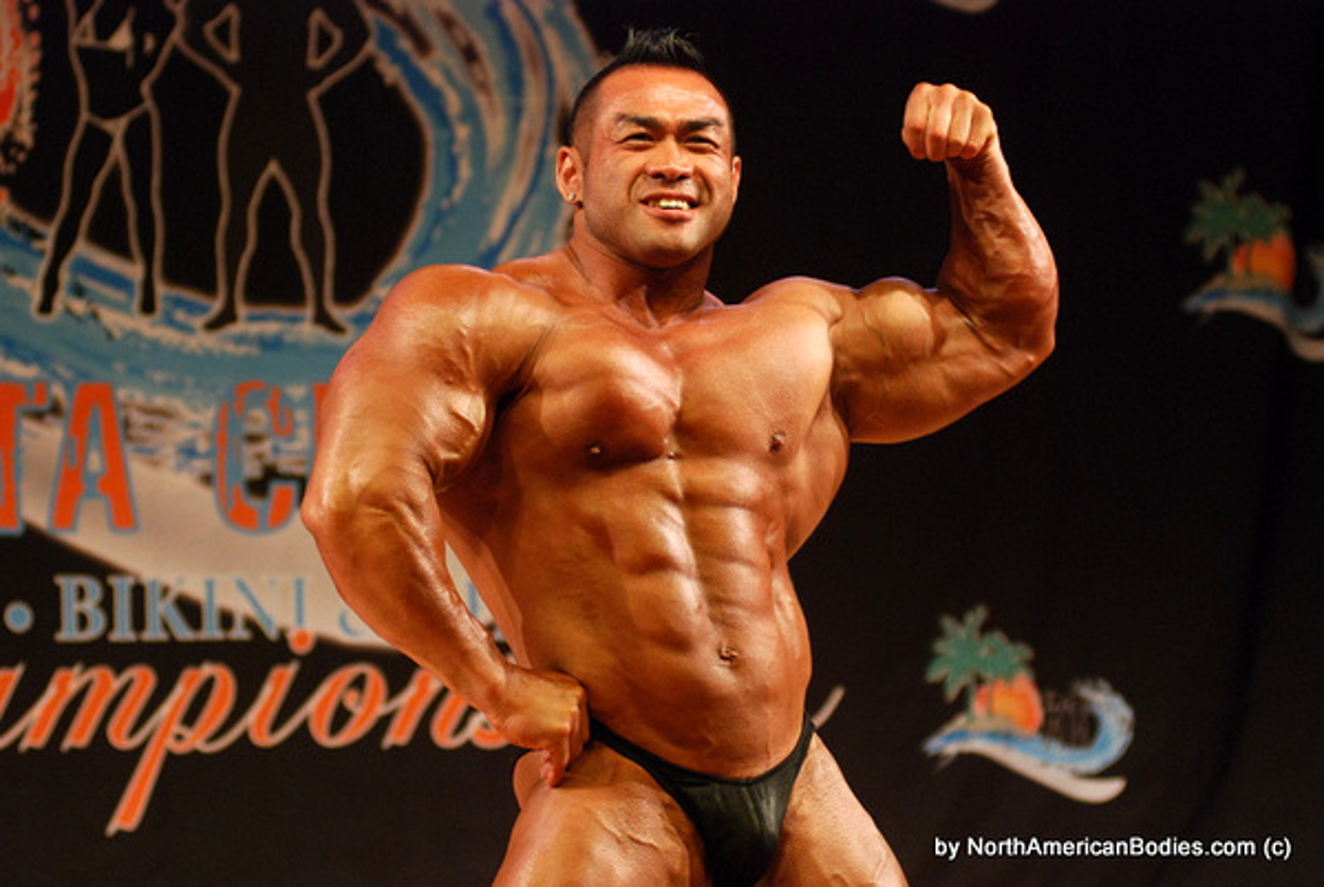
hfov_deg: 17.0
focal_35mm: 120
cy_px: 444
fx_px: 4420
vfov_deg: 11.5
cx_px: 662
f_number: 2.8
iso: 640
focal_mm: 80
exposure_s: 1/100
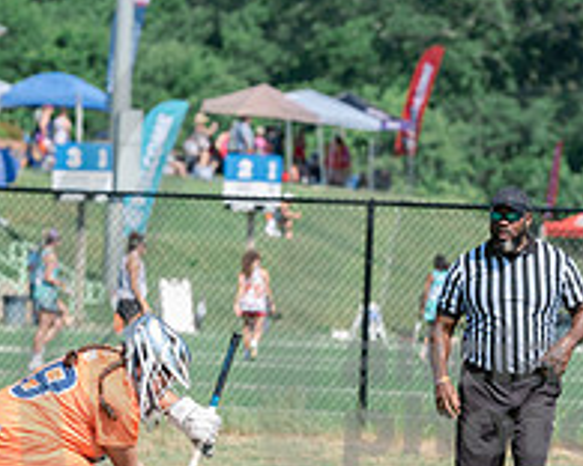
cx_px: 550
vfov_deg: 2.8
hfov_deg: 3.5
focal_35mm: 557
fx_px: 9611
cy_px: 390
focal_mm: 200
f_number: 5.6
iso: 400
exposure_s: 1/2000
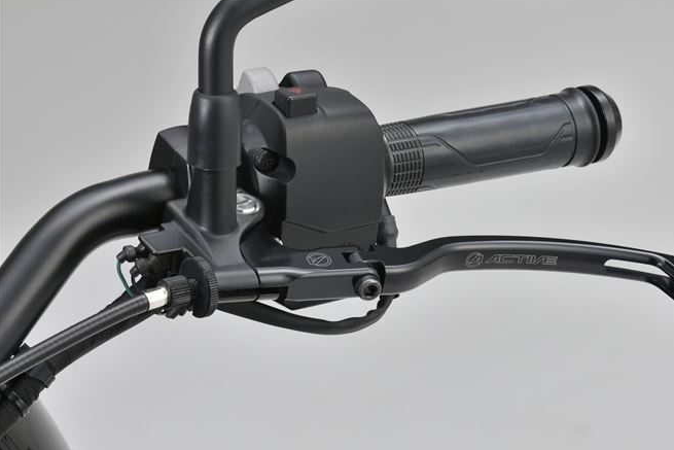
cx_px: 410
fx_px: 5486
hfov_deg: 7.0
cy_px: 185
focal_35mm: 293
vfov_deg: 4.7
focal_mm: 160
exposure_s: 1/100
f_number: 14
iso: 100
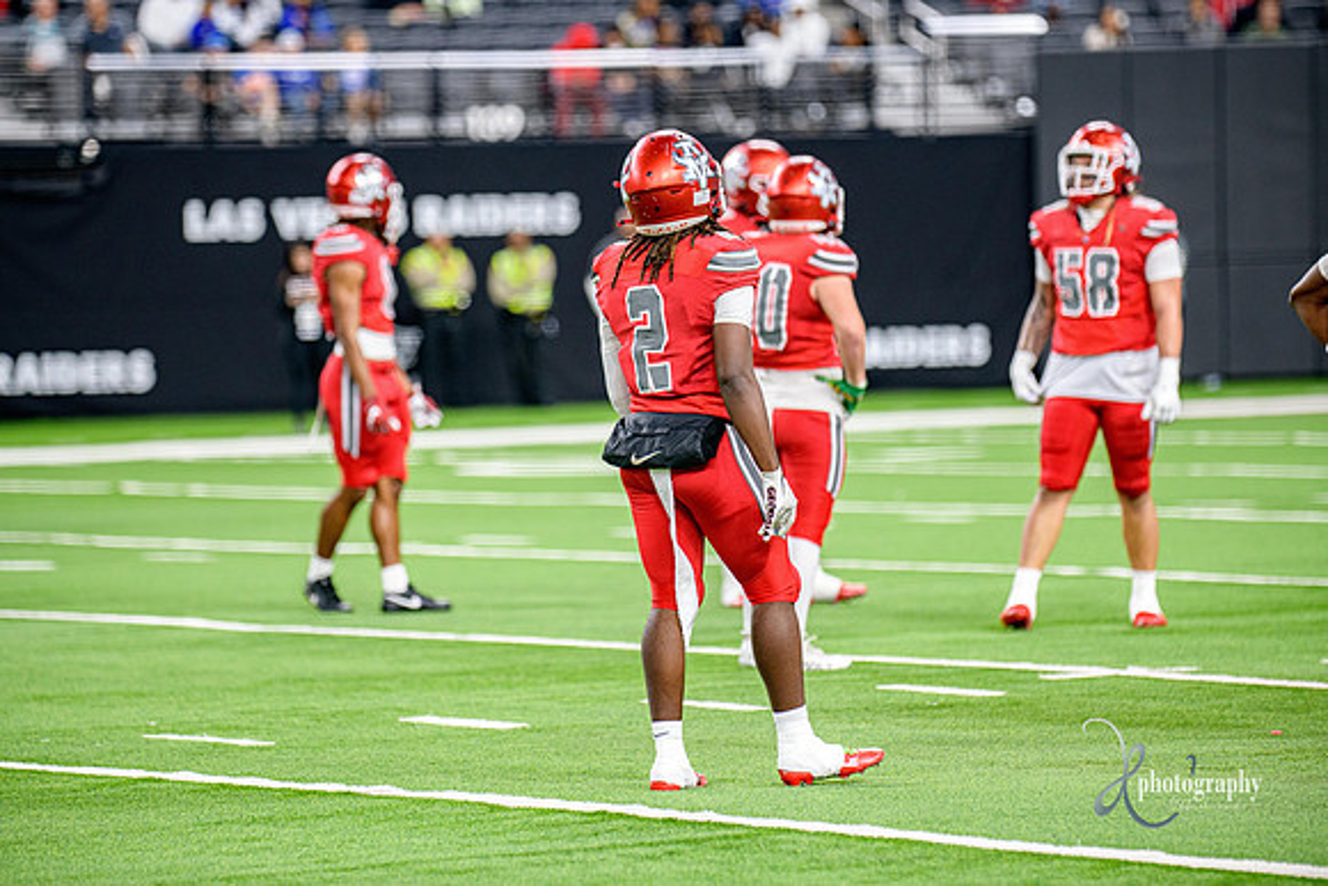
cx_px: 664
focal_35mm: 210
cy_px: 443
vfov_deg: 6.5
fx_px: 7748
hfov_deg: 9.8
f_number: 2.8
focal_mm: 210
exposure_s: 1/400
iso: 1250
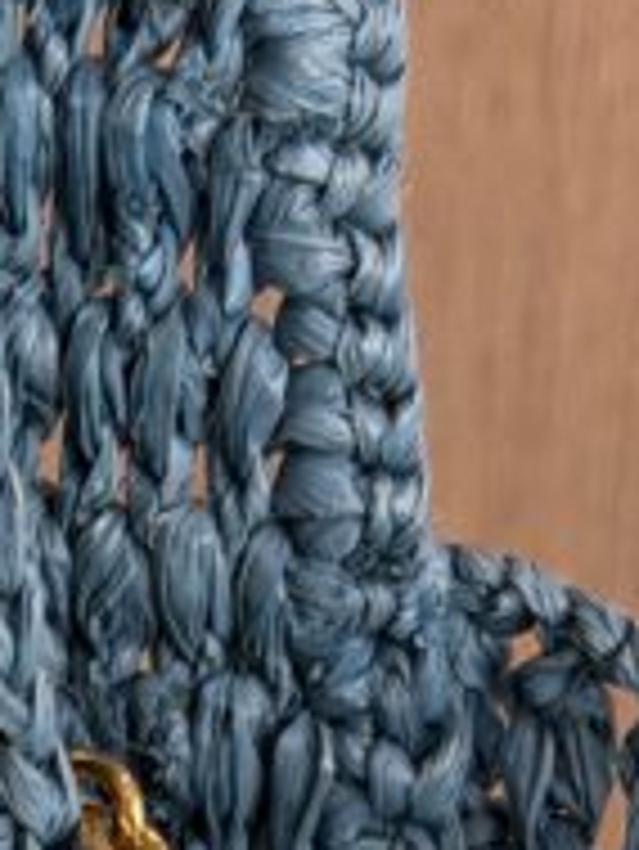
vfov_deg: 9.1
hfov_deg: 7.3
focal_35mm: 203
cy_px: 1736
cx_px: -162
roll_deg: +1.0
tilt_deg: -29.3
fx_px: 4991
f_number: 1.78
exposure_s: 1/141
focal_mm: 6.76
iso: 80
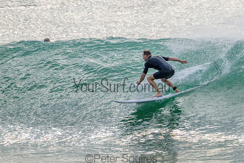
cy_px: 58
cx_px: 171
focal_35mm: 1208
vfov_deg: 1.1
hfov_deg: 1.7
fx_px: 8189
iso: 1000
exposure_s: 1/2000
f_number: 11
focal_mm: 800
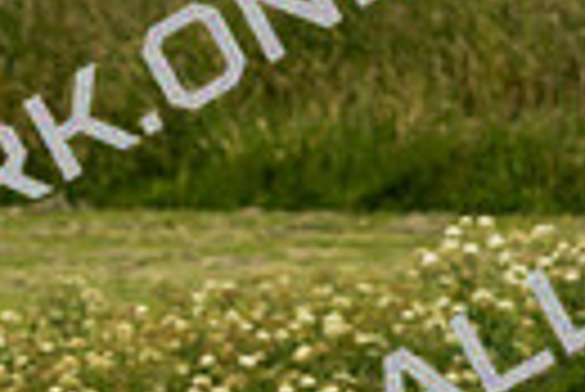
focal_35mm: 2680
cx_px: -374
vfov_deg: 0.5
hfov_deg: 0.8
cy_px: 737
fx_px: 43598
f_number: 6.3
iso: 320
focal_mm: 600
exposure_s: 1/2000
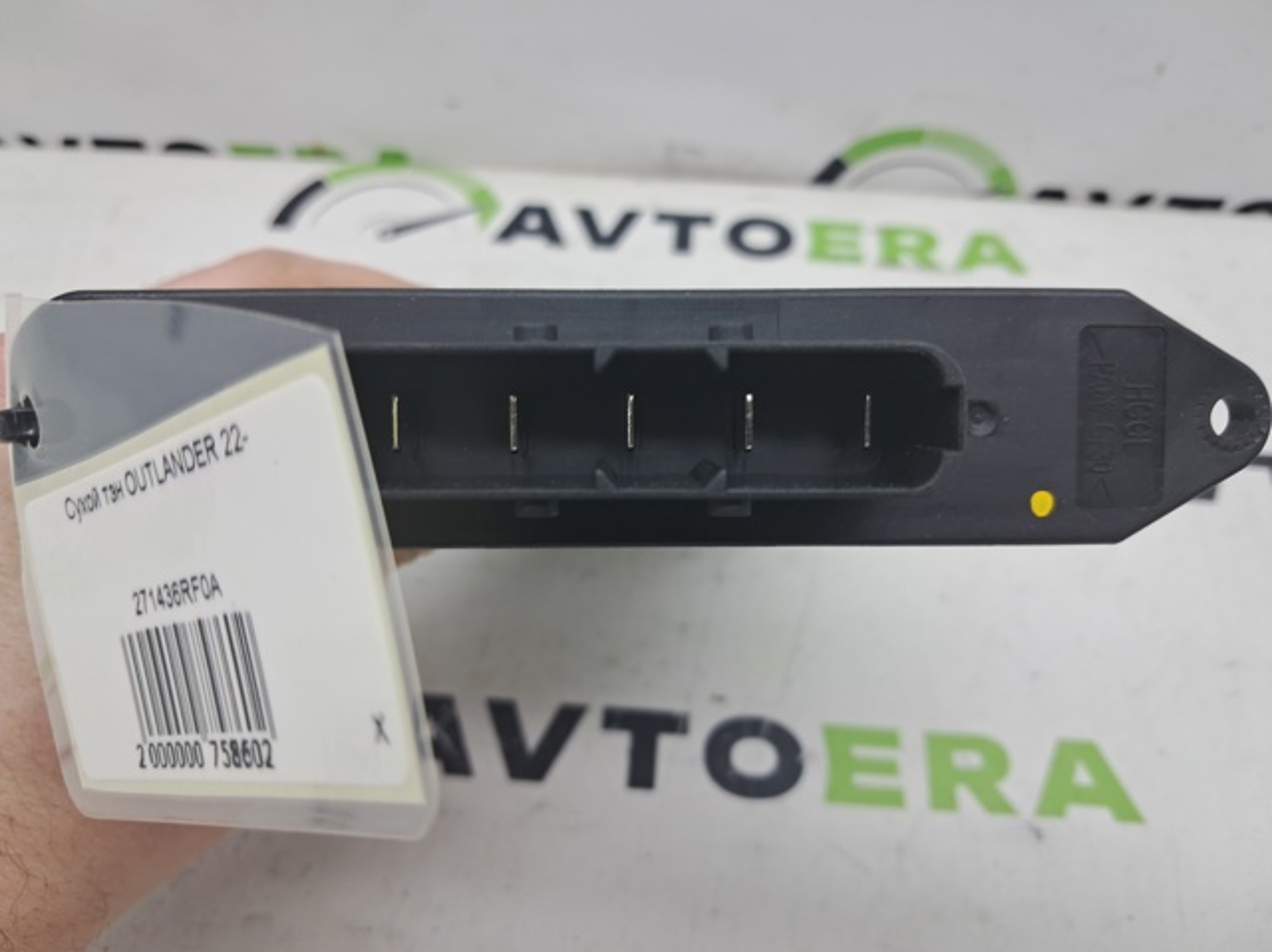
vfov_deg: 51.3
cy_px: 476
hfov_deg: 65.4
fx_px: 991
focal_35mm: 27
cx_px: 636
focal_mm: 4
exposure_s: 1/100
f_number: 1.8
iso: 64
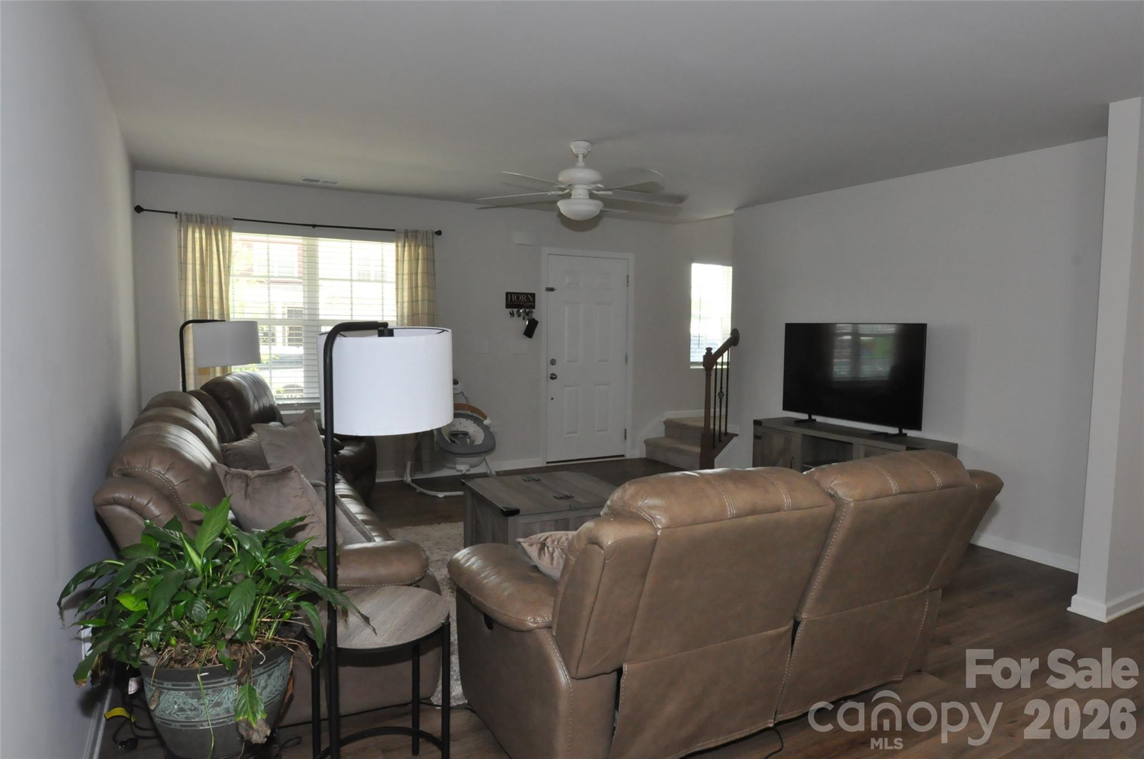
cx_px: 572
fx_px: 666
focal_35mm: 21
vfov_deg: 59.4
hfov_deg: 81.3
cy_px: 380
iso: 1600
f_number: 7.1
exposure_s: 1/60
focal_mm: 14
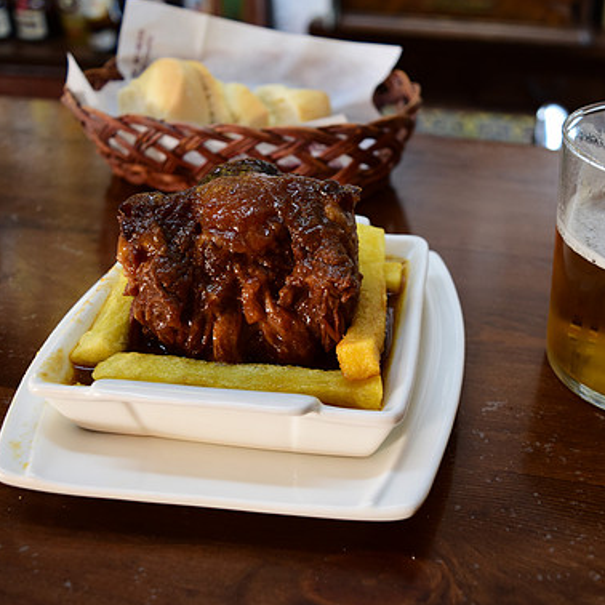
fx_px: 850
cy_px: 303
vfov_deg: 39.2
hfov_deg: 38.9
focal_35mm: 43
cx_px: 381
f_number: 5
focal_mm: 22
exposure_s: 1/13
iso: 400
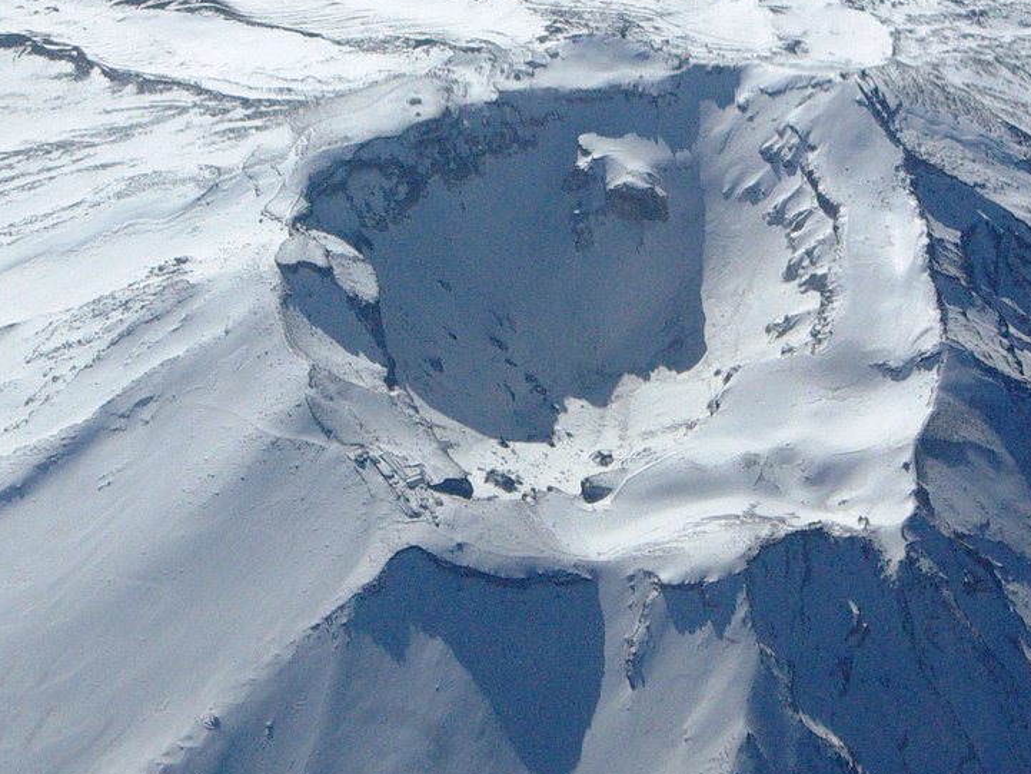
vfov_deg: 9.0
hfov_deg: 12.0
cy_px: 207
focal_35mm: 164
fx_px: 4885
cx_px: 423
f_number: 13
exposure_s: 1/1500
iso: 800
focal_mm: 40
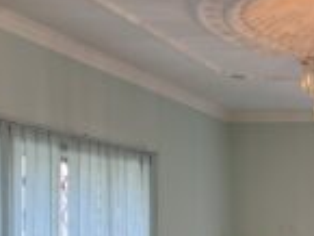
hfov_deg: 25.2
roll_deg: +0.0
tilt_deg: -0.4
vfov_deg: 21.5
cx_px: 414
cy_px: 238
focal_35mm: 66
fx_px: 599
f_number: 1.78
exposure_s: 1/100
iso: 125
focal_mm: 6.76
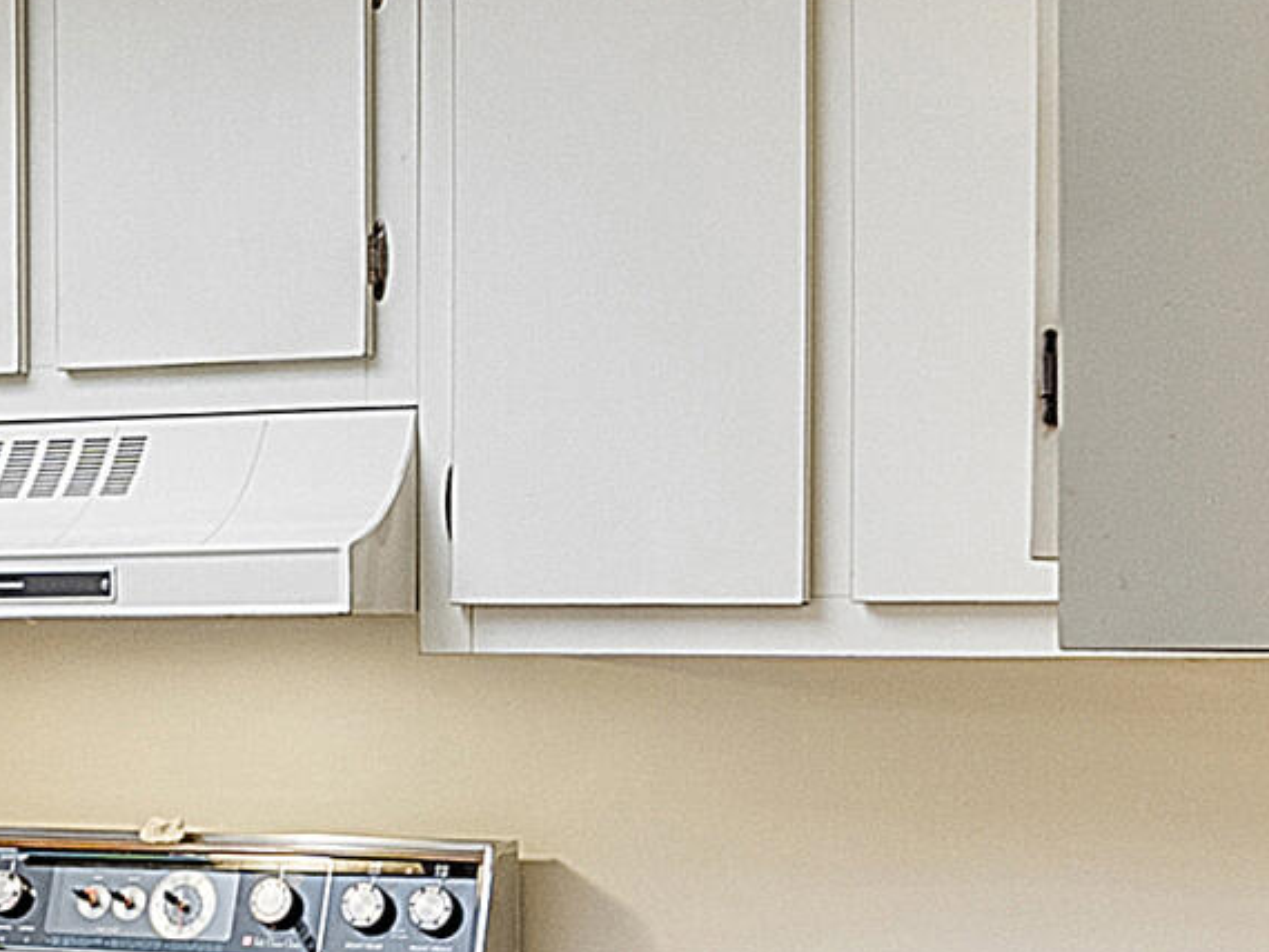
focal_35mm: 91
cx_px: 89
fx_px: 3337
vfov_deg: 16.2
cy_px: 697
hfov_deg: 21.0
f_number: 5.6
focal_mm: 12
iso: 500
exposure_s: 1/40
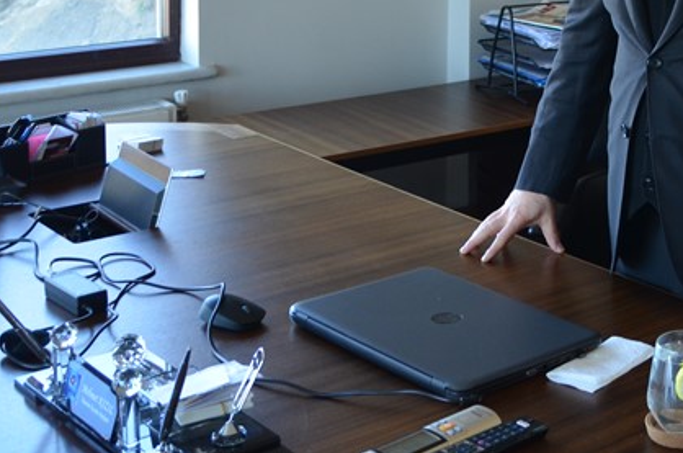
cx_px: 806
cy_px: -140
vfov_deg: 17.8
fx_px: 1344
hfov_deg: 25.7
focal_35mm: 71
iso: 400
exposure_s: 1/60
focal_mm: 18
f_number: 4
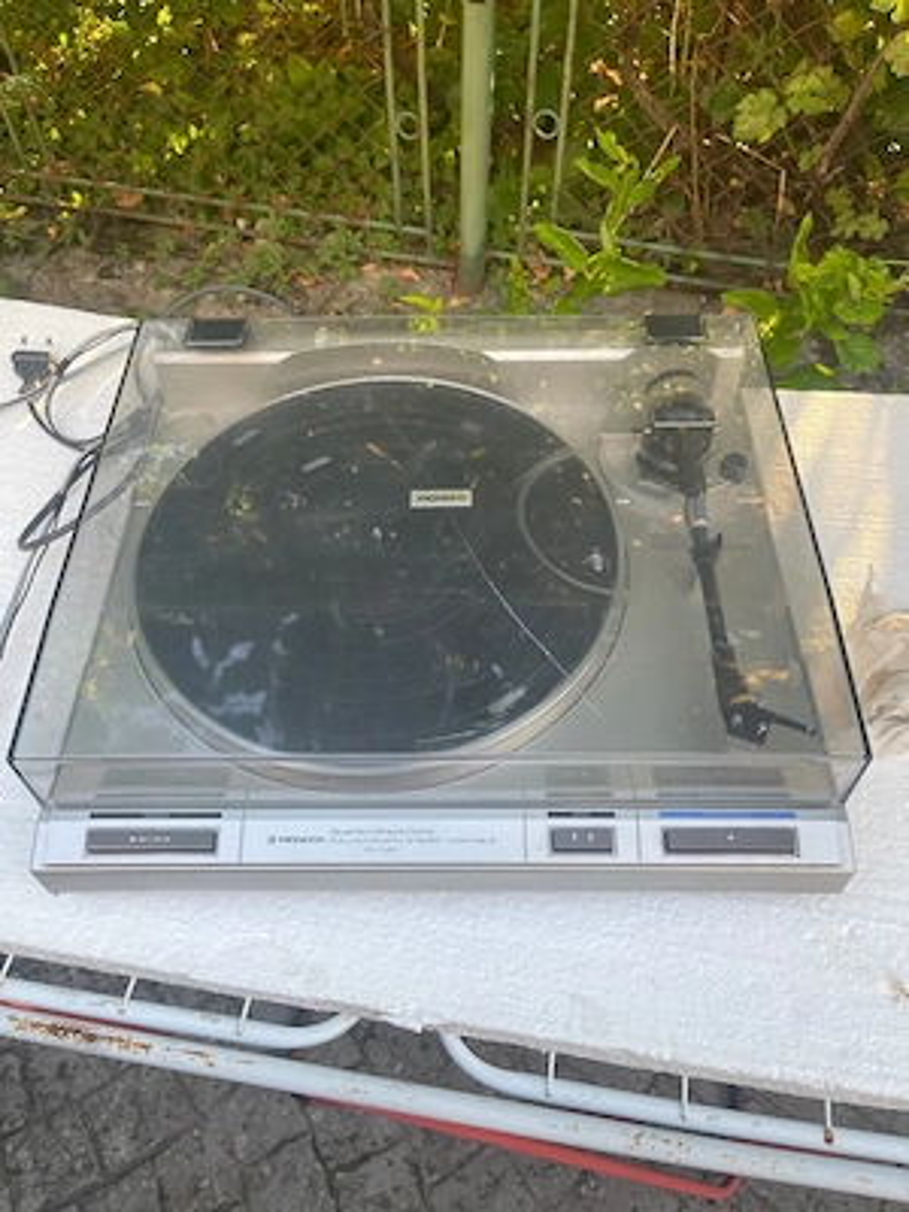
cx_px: 454
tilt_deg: -53.0
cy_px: 606
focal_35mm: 25
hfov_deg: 54.9
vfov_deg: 69.4
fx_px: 875
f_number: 1.6
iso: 32
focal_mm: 5.1
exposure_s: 1/121
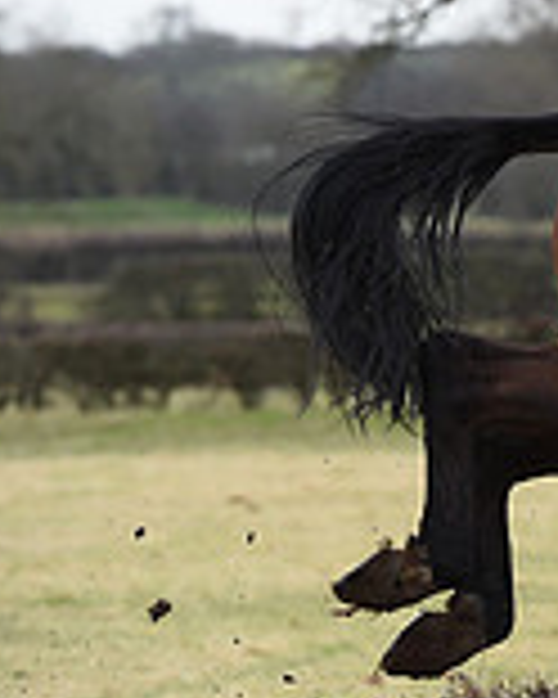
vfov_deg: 3.2
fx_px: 12324
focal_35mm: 597
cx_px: 1197
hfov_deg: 2.6
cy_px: 351
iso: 1000
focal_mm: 170
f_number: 5.6
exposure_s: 1/1250
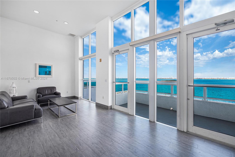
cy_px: 78
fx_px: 91
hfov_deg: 104.3
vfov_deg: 81.2
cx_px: 118
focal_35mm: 14
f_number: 5
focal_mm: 7
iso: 100
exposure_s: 1/60
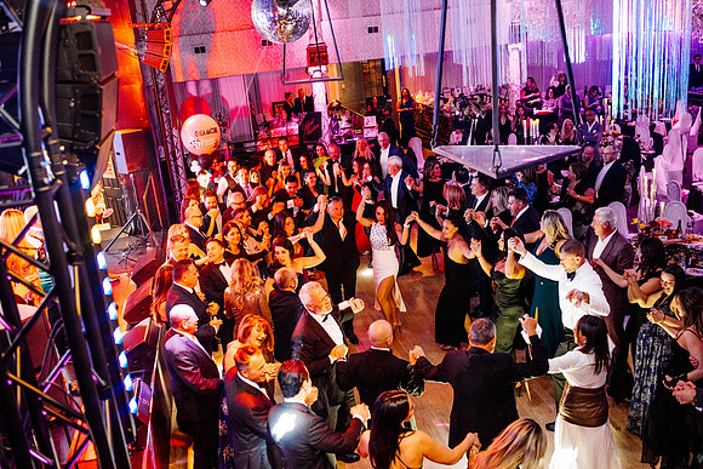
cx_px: 352
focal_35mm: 35
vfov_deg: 37.9
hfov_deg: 54.4
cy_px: 234
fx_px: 684
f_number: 2.8
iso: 2500
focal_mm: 35
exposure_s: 1/200
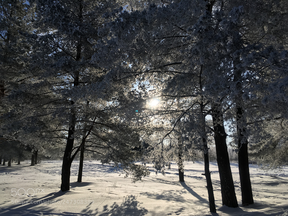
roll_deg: -0.9
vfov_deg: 48.2
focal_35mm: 29
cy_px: 108
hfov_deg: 61.7
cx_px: 144
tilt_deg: +13.6
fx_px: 241
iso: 25
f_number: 2.2
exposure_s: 1/3497
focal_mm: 4.15
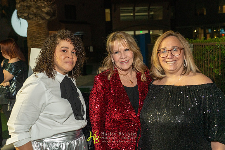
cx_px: 112
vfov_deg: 31.9
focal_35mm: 42
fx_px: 263
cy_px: 75
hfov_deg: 46.4
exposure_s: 1/200
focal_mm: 42
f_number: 4
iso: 3200
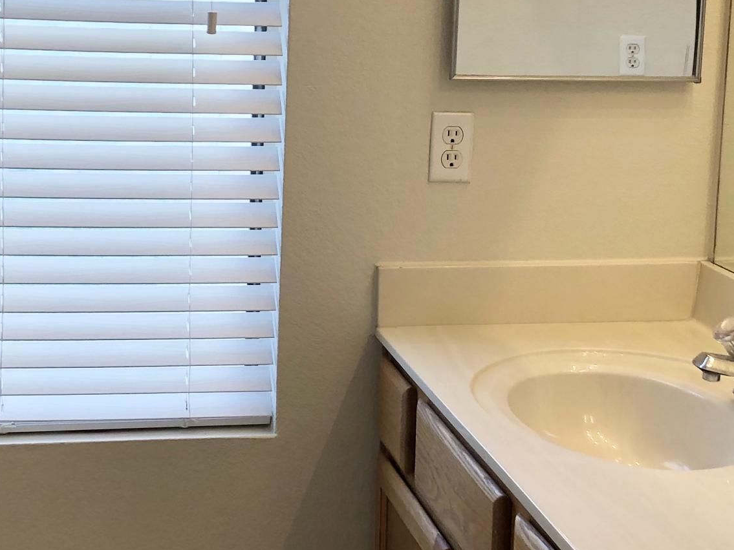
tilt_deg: -10.1
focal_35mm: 74
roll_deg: -0.3
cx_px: 279
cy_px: 193
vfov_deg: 19.8
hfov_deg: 26.3
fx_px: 1569
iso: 64
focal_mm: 3.99
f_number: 1.8
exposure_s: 1/120
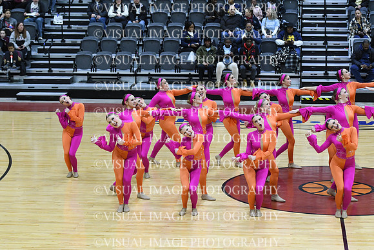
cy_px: 125
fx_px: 1091
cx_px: 187
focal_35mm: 105
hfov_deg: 19.5
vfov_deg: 13.0
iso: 3200
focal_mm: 70
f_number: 2.8
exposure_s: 1/400
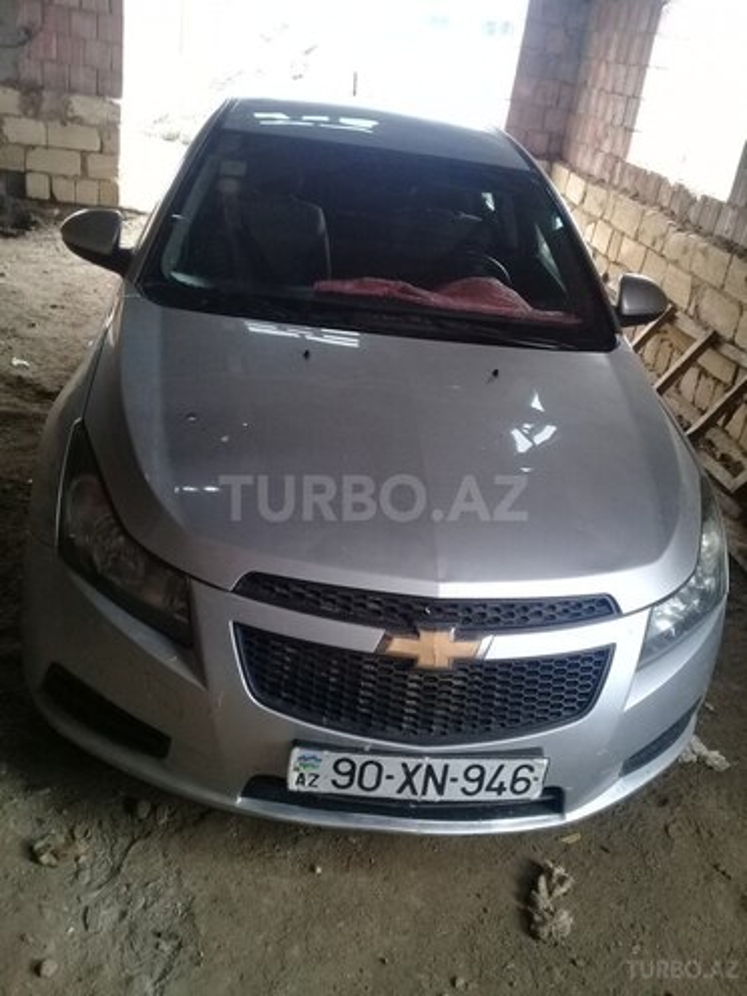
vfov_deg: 58.4
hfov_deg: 45.4
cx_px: 374
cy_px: 498
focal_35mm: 31
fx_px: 892
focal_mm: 3.3
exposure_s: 1/33
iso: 125
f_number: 2.2
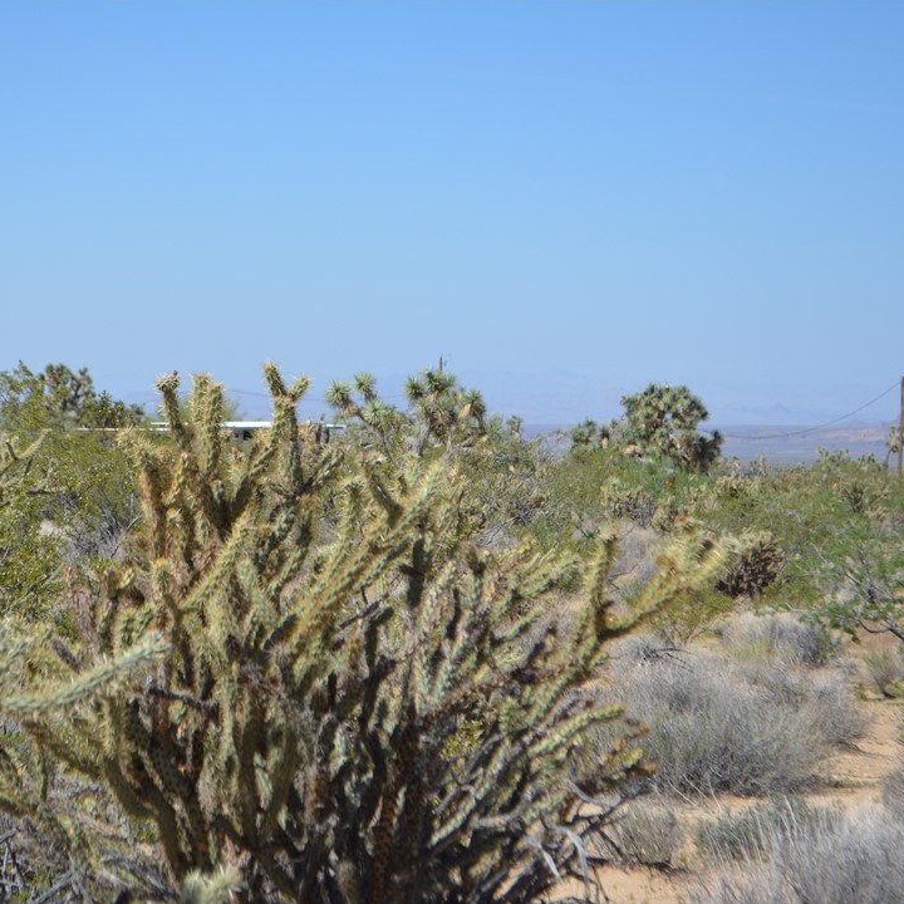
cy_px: 452
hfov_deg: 16.4
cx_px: 282
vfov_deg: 16.5
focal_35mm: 106
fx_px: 3121
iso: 400
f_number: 7.1
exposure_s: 1/1600
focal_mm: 55
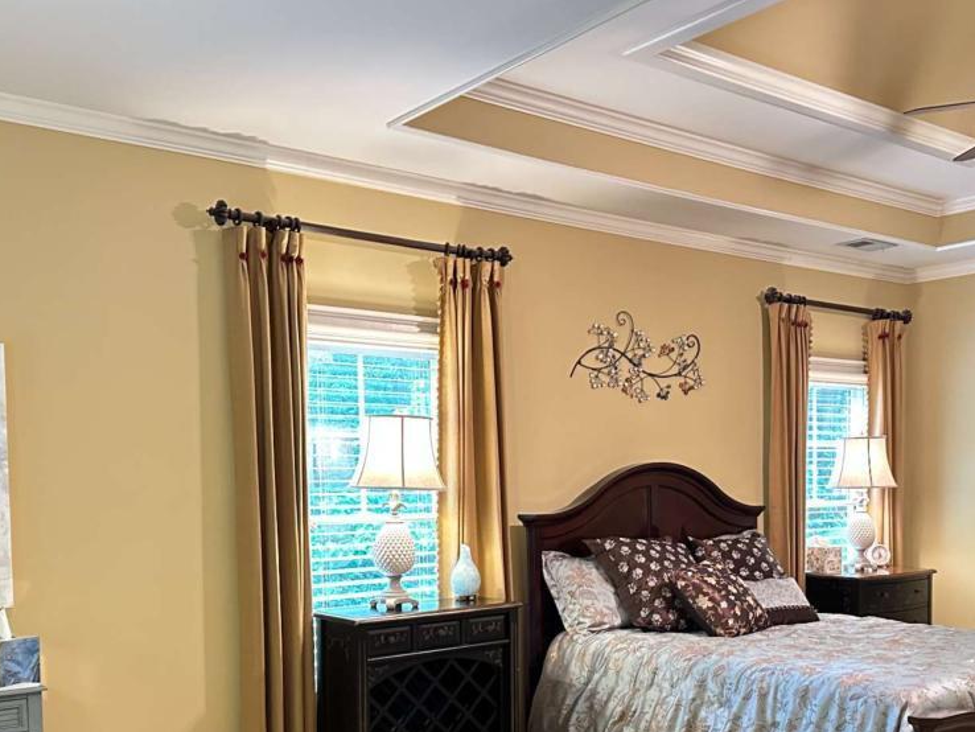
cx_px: 597
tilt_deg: -2.4
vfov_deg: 36.0
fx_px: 1099
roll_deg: -0.1
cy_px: 551
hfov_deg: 47.5
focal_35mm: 39
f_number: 1.78
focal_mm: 6.86
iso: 800
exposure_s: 1/40
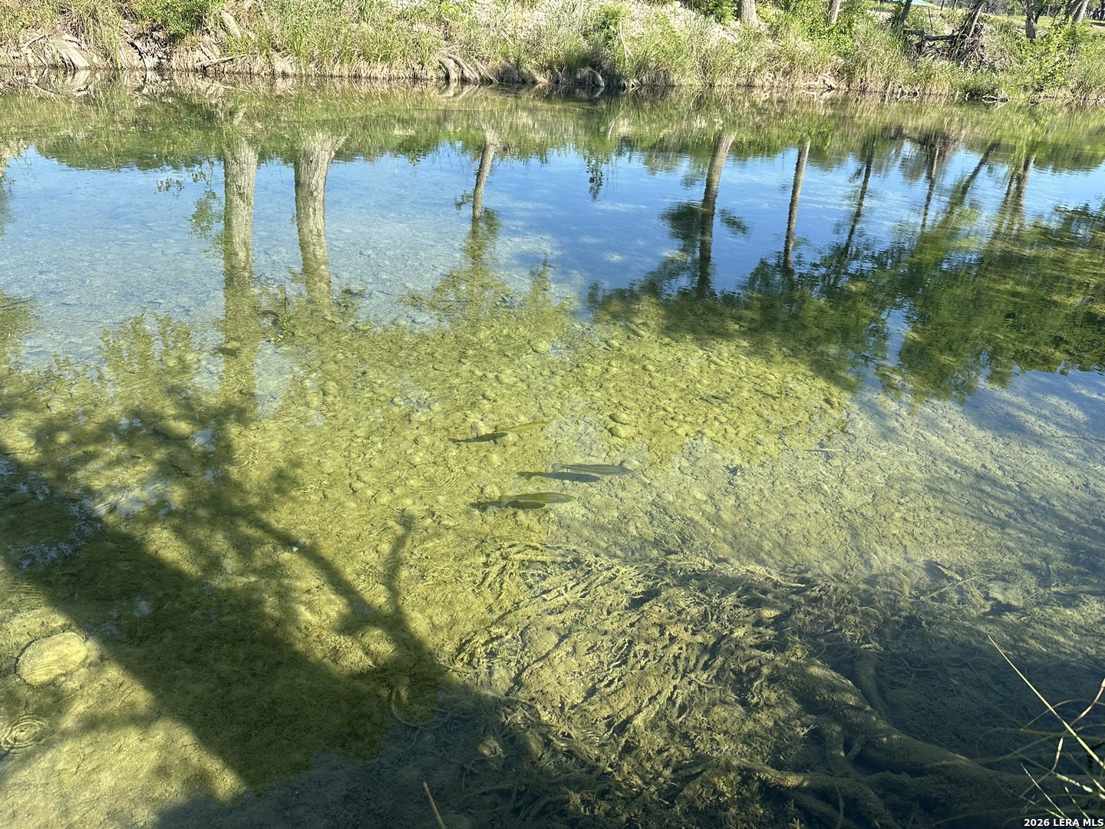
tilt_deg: -27.0
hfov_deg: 71.6
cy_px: 414
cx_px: 552
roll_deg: -4.9
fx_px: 766
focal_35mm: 24
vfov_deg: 56.8
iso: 80
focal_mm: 6.86
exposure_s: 1/1357
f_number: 1.78
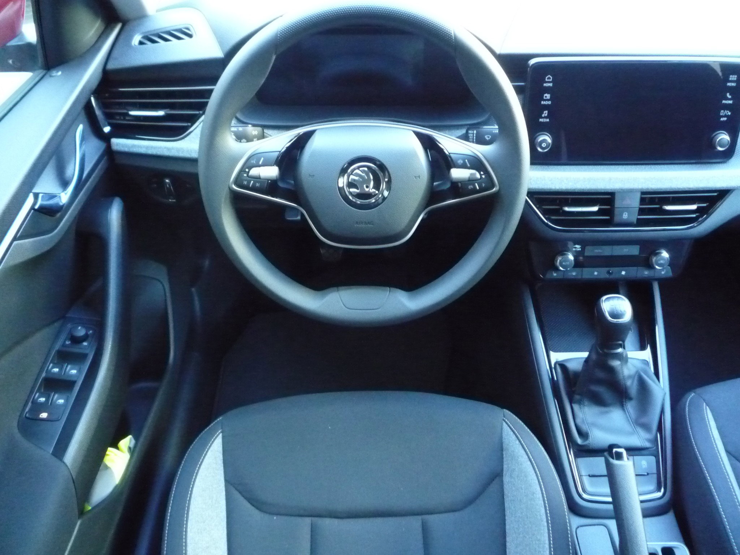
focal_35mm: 30
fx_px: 641
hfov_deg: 60.0
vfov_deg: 46.8
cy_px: 278
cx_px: 370
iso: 800
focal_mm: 5.2
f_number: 3.3
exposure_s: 1/15
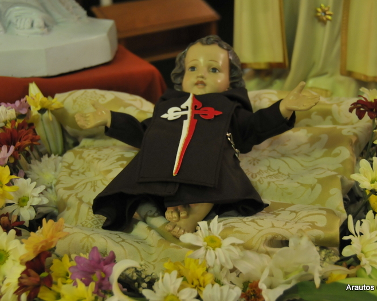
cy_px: 149
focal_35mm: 65
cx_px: 210
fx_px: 725
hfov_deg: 29.1
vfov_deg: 23.5
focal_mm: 38
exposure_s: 1/15
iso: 800
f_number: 4.2
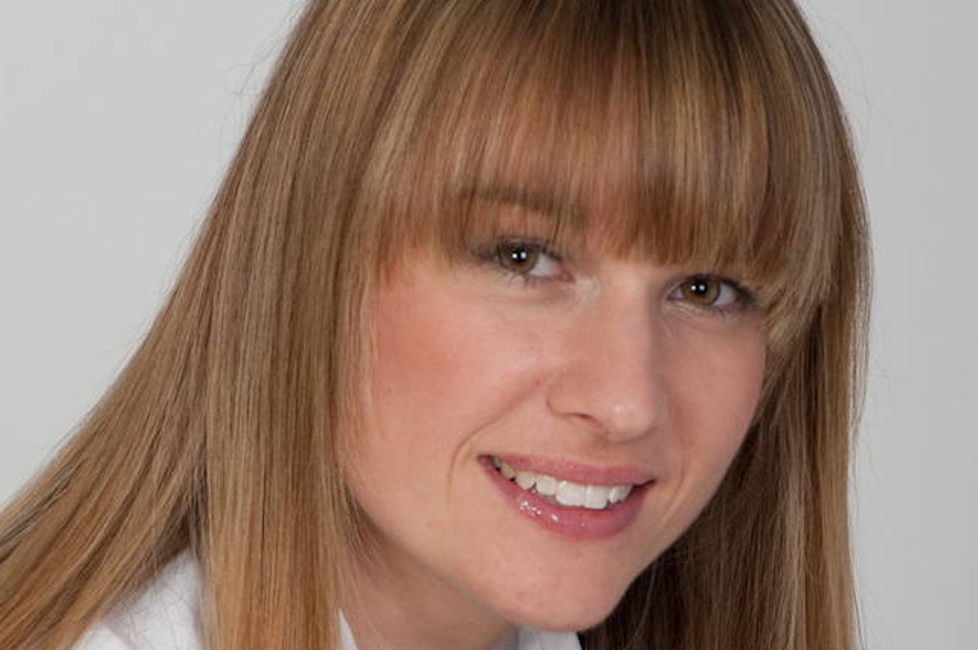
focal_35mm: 131
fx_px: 3555
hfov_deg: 15.7
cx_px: 456
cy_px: 383
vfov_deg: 10.4
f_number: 8
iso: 200
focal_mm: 105
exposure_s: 1/160
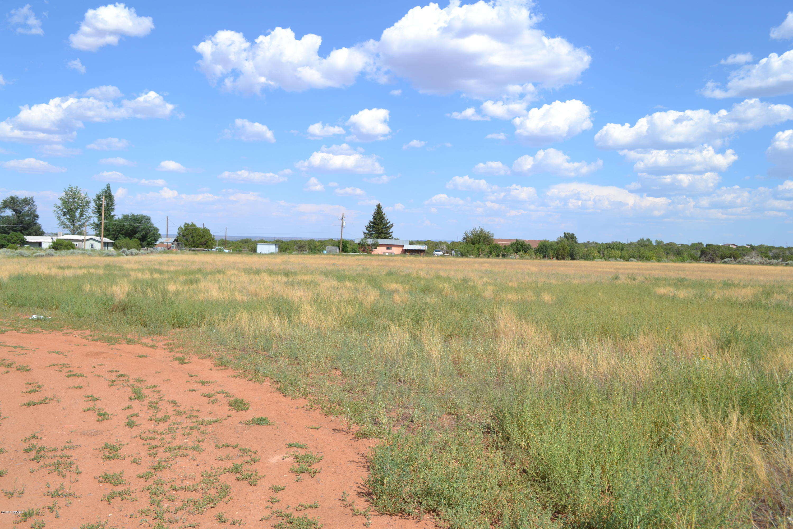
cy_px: 264
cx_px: 396
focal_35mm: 30
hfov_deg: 61.9
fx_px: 661
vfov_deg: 43.6
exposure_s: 1/250
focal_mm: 20
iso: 100
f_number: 8
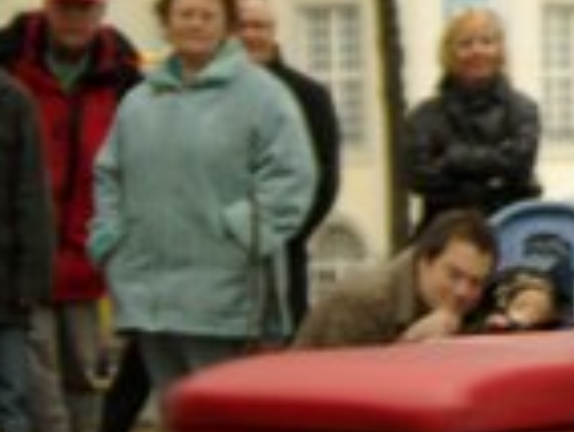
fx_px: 5049
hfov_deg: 6.3
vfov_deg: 4.9
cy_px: -184
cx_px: 1201
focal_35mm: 304
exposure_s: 1/45
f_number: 4
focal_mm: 50
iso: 400
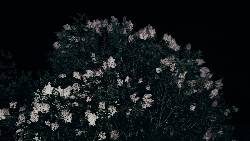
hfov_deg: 23.8
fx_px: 590
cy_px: 134
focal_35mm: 89
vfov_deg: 13.4
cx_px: 83
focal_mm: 50
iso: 220
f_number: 2
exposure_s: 1/60
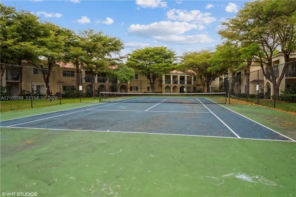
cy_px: 98
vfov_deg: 59.5
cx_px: 148
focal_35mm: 21
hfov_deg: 81.2
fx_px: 173
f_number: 6.3
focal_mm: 14
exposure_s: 1/160
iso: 100
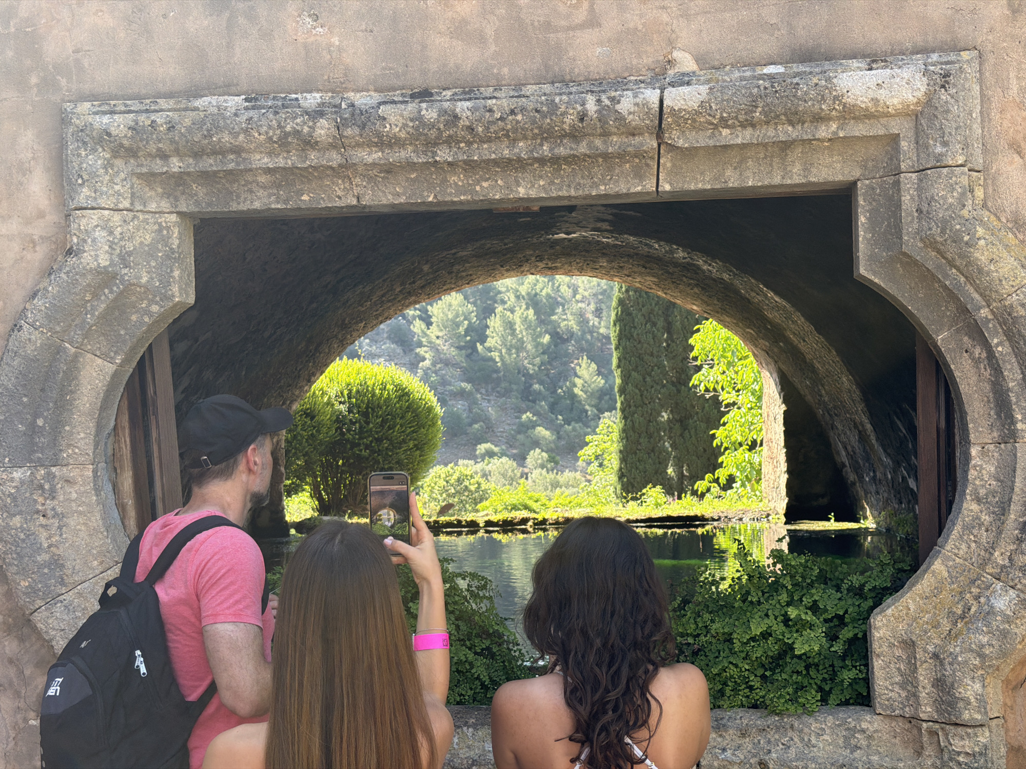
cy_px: 384
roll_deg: +1.5
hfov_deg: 39.7
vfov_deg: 30.3
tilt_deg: +0.9
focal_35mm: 48
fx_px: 1423
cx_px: 513
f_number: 1.78
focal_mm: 6.76
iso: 64
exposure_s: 1/557
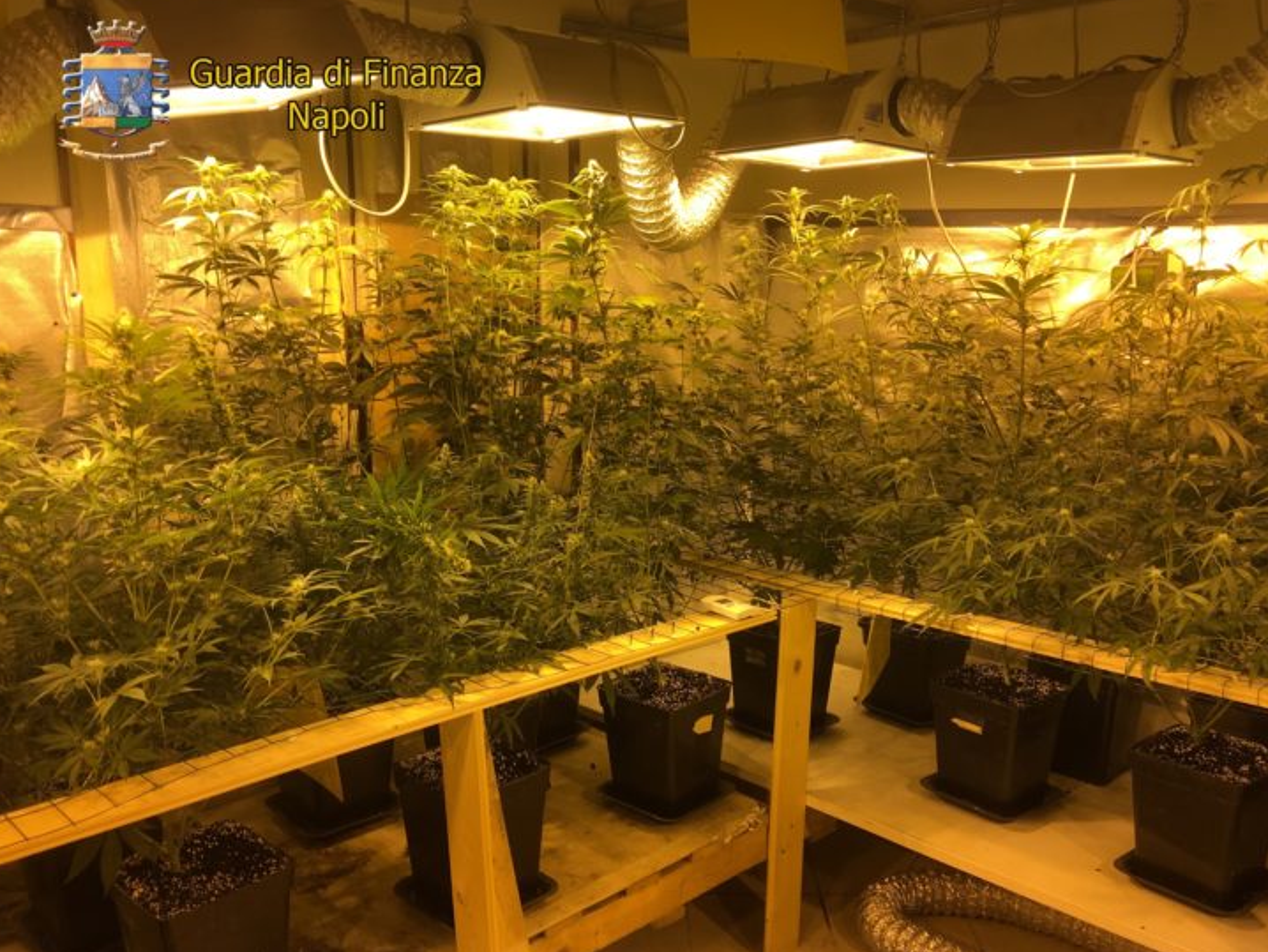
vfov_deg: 45.5
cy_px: 480
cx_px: 622
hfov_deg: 58.3
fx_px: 1136
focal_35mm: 31
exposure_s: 1/130
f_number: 2.2
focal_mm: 4.15
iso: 25
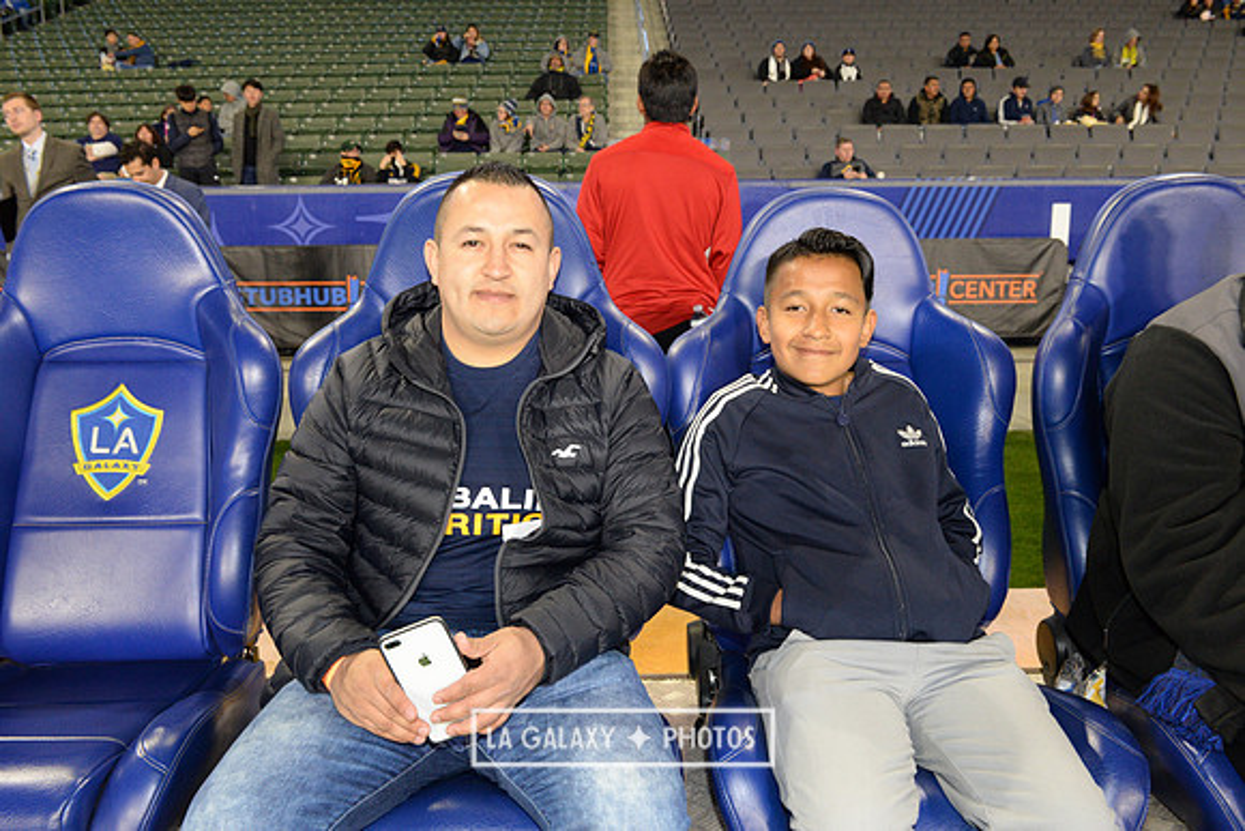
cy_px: 416
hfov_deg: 63.6
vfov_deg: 45.0
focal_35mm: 29
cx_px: 622
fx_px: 1003
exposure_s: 1/80
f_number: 10
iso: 3200
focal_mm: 29
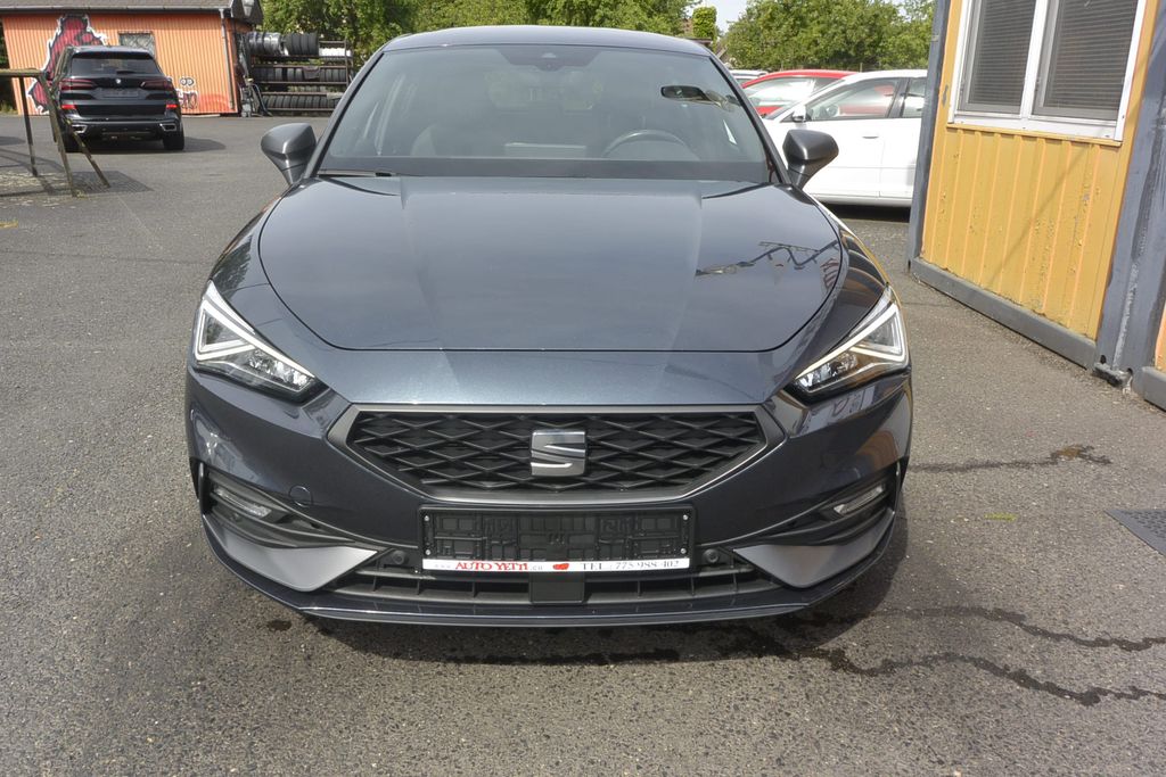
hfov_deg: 65.5
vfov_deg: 46.4
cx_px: 583
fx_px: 907
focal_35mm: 28
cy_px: 388
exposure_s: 1/250
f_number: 9
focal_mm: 10.7
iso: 160
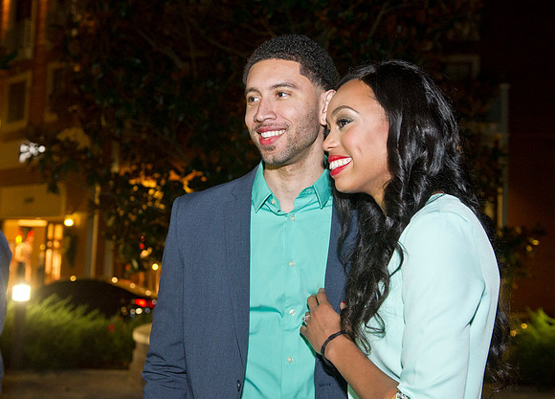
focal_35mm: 49
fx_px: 778
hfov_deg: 39.3
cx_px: 282
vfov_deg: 28.7
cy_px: 166
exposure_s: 1/80
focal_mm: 40
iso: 3200
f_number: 4
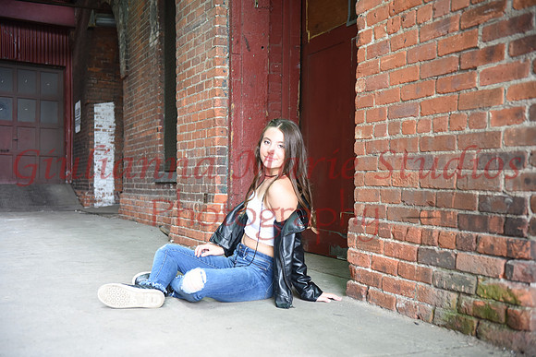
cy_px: 178
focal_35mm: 44
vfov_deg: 30.5
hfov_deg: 44.5
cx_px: 268
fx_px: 655
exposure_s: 1/125
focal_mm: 44
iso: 1250
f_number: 3.5
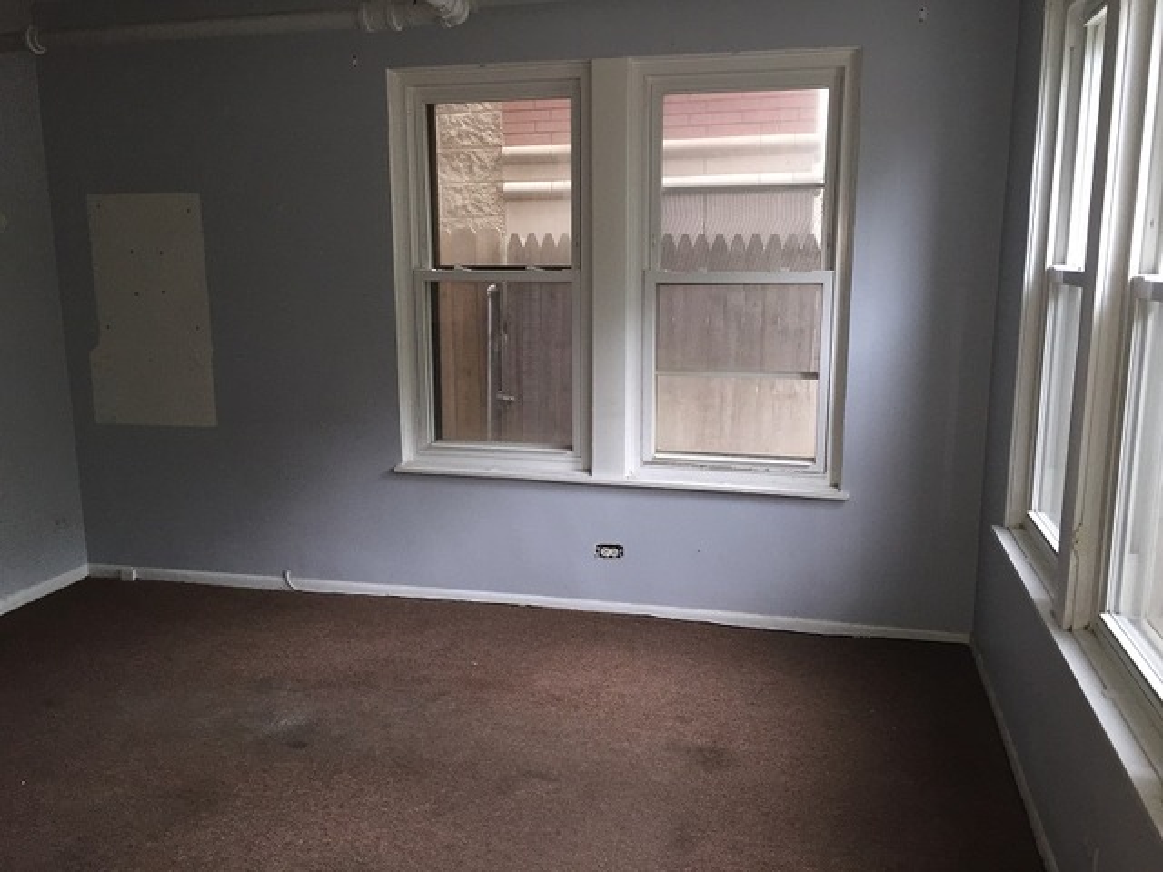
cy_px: 436
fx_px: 974
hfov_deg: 61.7
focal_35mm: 29
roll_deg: +1.3
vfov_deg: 48.2
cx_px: 582
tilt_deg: -10.5
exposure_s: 1/30
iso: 200
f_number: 2.2
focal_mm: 4.15
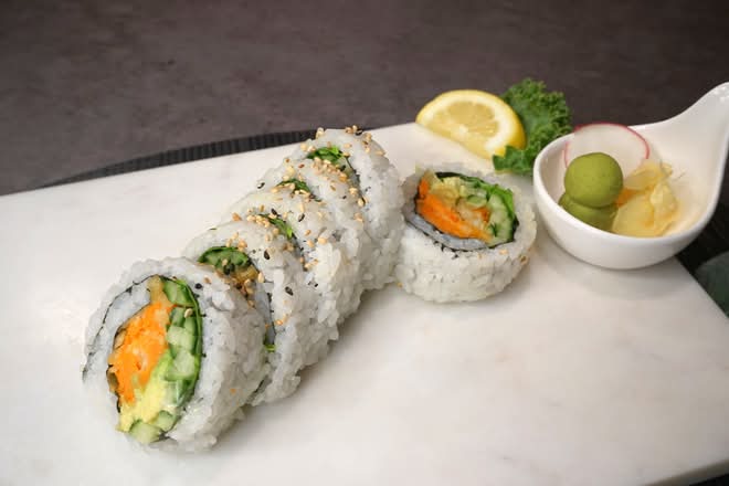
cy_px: 243
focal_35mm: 29
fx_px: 587
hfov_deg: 63.7
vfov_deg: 45.0
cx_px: 364
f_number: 10
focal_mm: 29
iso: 1250
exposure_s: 1/30
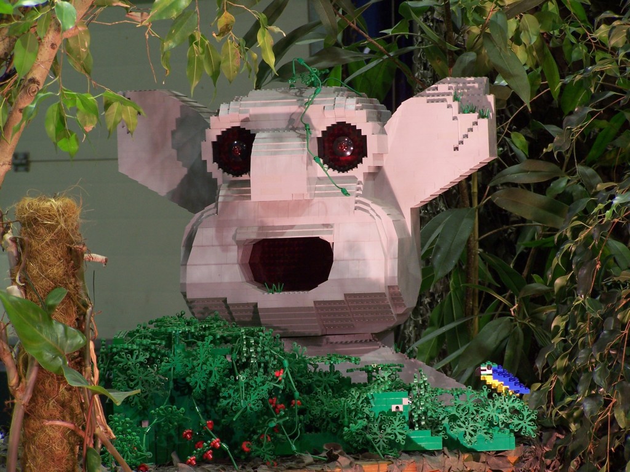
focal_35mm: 189
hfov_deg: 10.5
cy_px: 236
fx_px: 3440
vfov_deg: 7.9
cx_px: 315
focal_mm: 31.3
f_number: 3.2
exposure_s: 1/2
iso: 80
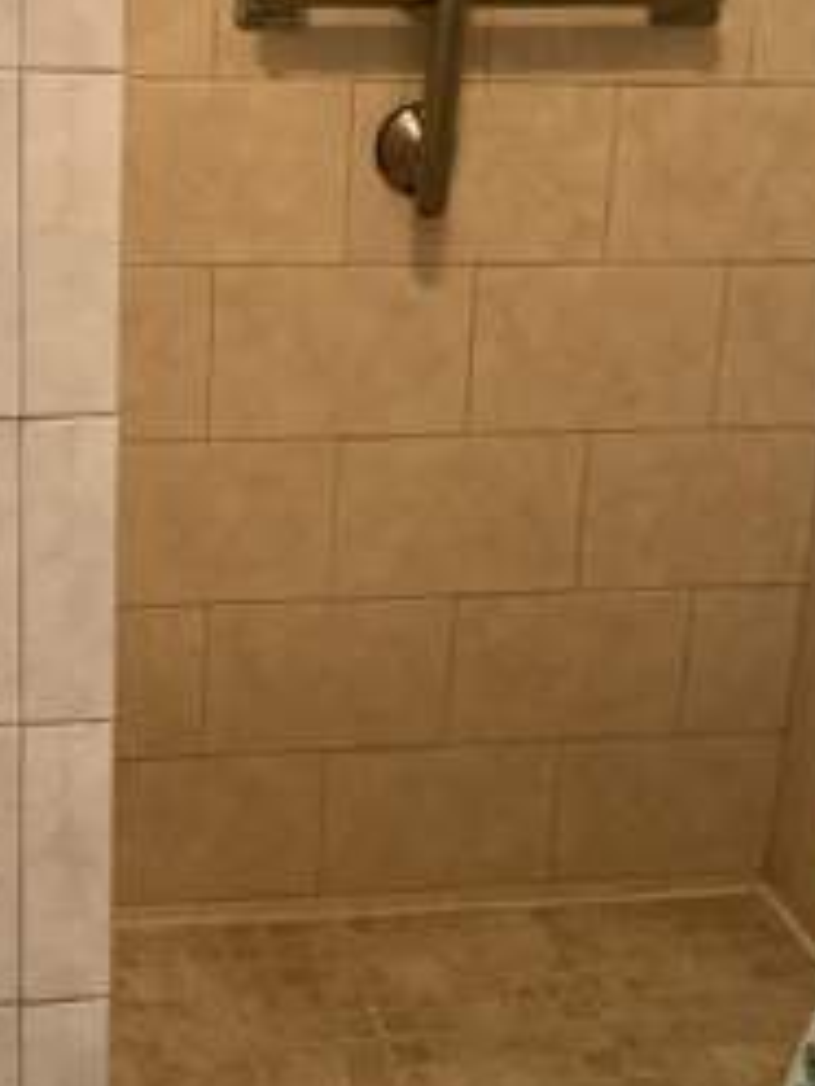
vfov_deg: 32.1
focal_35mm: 60
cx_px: 250
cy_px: 462
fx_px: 1884
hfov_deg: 24.3
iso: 320
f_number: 2.4
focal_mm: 3.3
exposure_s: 1/60
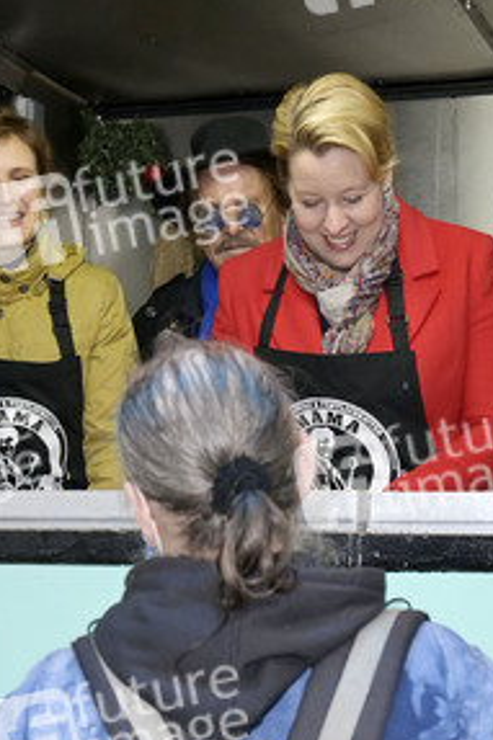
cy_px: 340
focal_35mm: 53
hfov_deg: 25.4
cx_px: 191
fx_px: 1090
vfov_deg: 37.5
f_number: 6.3
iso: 1600
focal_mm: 38
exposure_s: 1/100
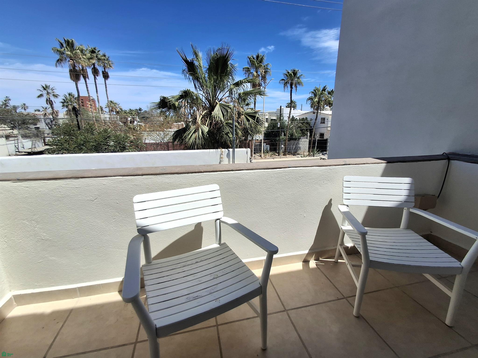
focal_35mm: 16
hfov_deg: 94.5
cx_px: 239
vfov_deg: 78.1
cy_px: 179
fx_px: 221
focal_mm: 1.64
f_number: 2.2
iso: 40
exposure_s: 1/2500
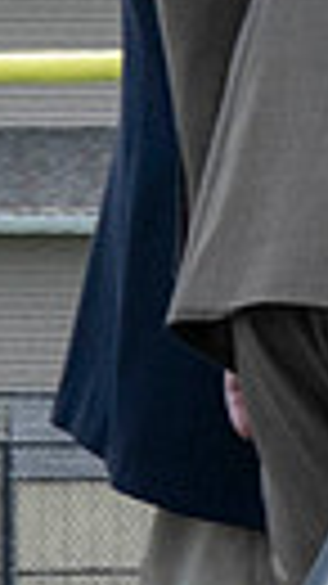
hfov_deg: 1.2
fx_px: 15497
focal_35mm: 1001
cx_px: 842
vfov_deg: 2.2
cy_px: -690
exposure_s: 1/250
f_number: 13
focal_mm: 70
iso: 200
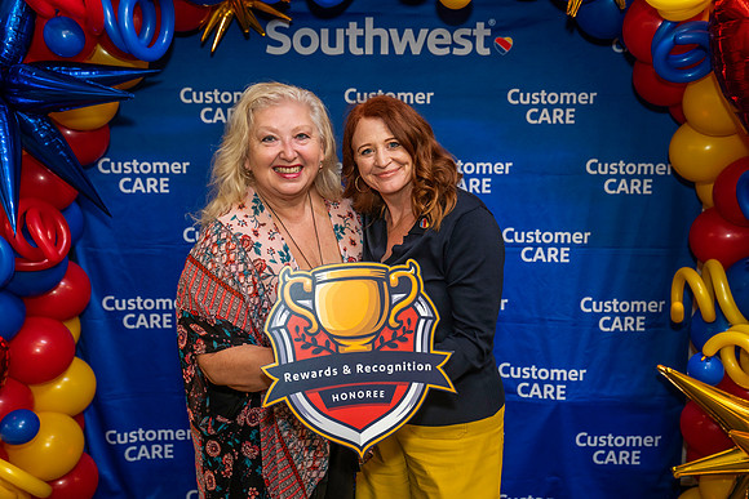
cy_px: 250
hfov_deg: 47.4
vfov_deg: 32.6
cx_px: 374
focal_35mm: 41
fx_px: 853
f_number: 4
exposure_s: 1/160
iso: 1250
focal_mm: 41
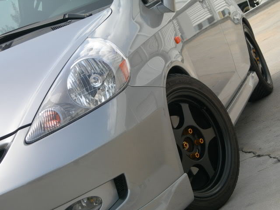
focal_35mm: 92
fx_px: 744
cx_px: 140
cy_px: 105
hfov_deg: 21.3
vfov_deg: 16.1
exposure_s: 1/236
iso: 50
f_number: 4.3
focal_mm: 19.1
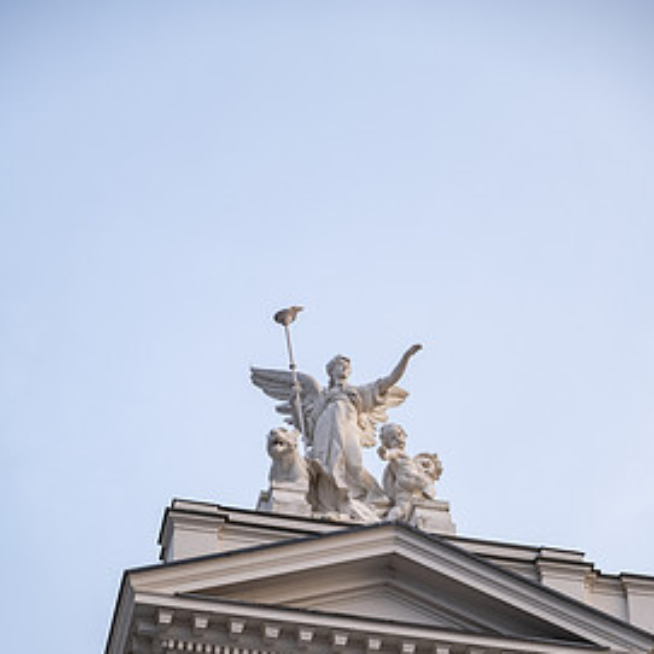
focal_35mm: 106
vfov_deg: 16.3
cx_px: 333
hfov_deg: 16.4
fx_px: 2266
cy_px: 509
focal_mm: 50
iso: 160
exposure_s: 1/140
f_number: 2.8
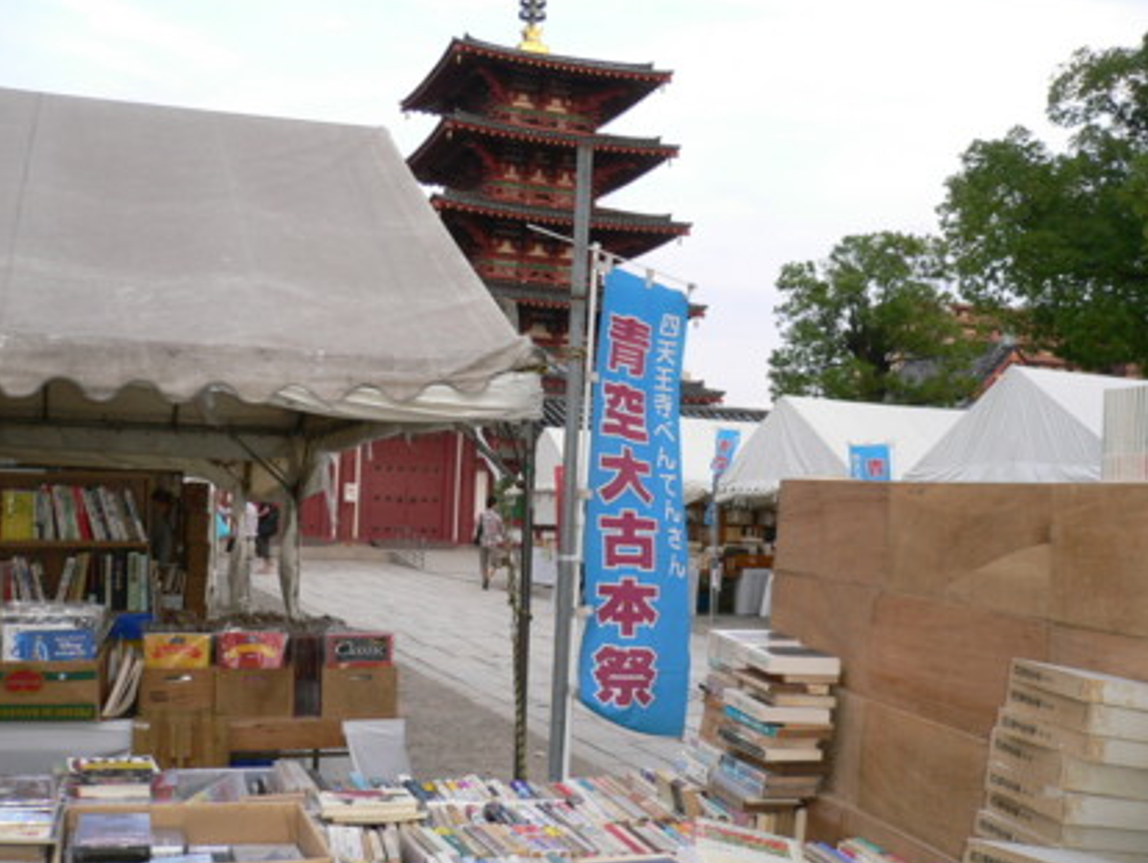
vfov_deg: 37.8
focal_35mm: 38
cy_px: 438
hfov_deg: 48.9
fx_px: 1261
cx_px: 552
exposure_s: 1/100
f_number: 2.8
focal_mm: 5.8
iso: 100
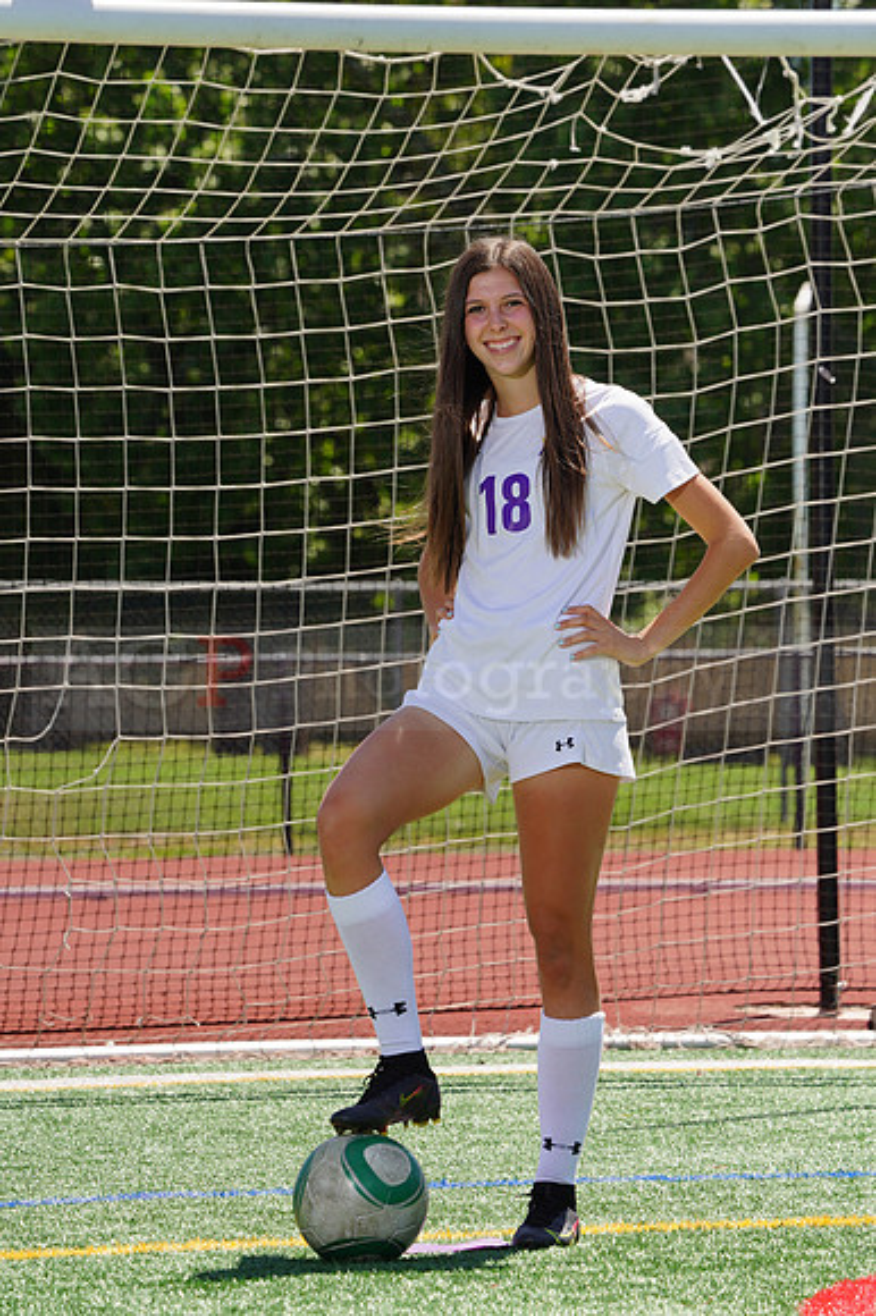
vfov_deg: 7.9
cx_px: 438
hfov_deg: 5.2
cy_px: 658
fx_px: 9574
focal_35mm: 262
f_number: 13
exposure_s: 1/250
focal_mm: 262
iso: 200
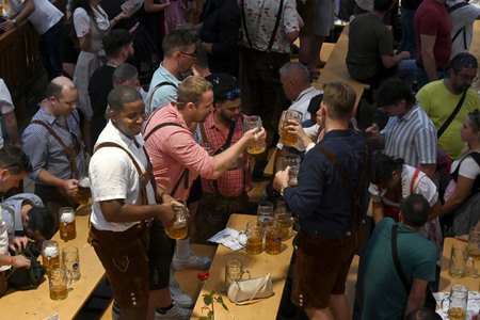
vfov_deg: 17.5
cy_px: 160
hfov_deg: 26.0
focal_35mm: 78
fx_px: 1040
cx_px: 240
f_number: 6.3
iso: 4000
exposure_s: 1/160
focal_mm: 52
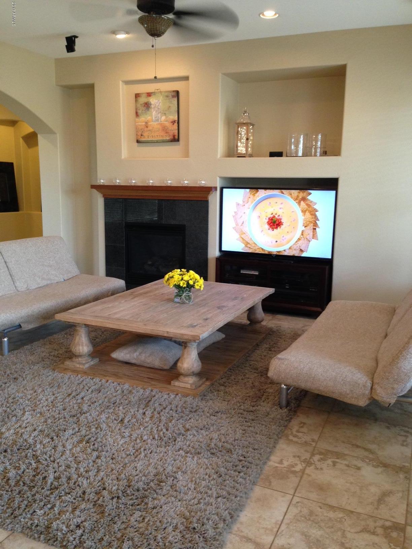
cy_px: 274
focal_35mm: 33
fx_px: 524
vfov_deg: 55.4
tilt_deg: -7.5
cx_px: 206
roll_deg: -1.5
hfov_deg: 42.9
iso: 160
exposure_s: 1/20
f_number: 2.4
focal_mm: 4.12
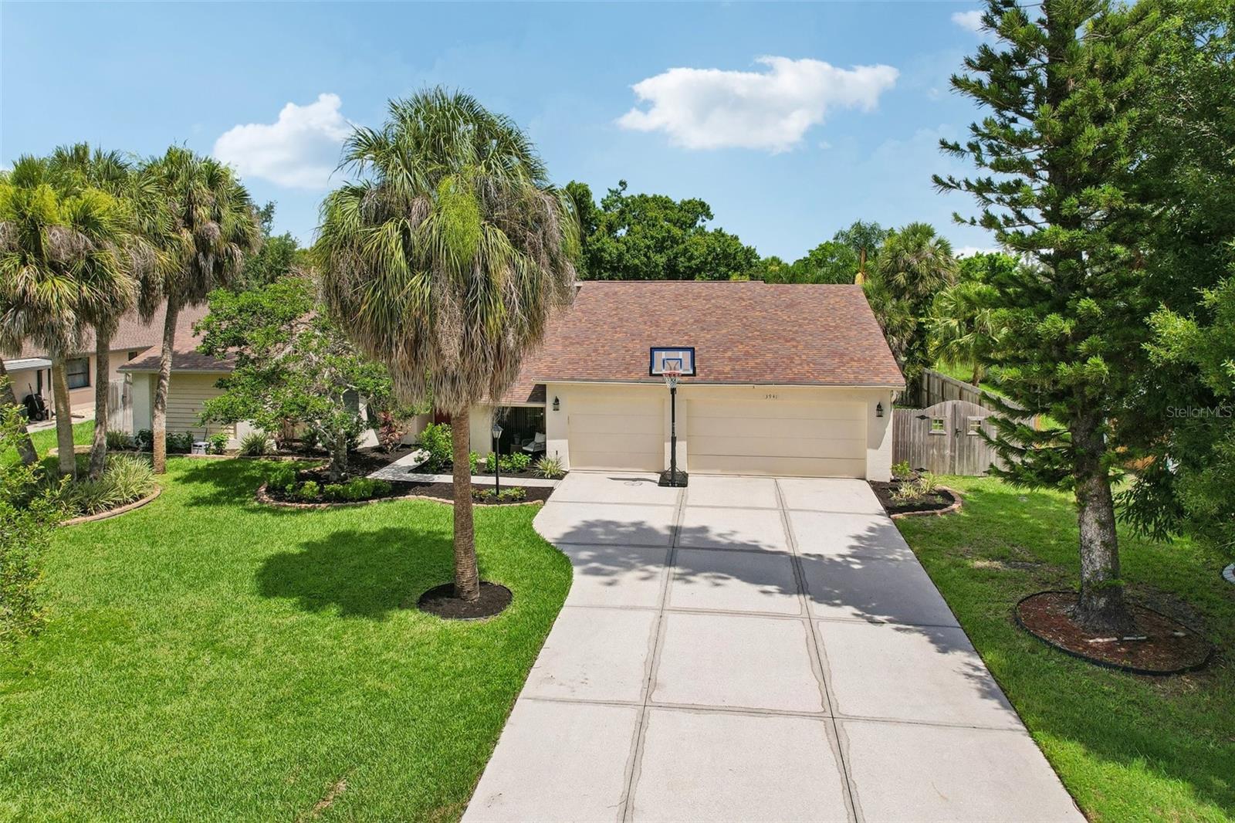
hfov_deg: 78.6
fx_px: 755
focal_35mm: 22
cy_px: 412
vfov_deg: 57.2
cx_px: 618
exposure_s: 1/500
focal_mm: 8.4
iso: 100
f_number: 2.8
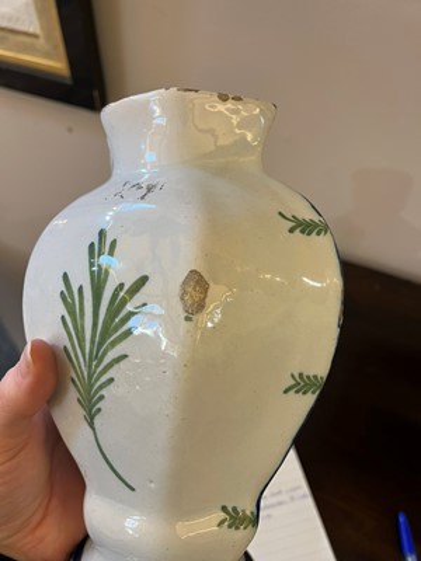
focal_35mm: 26
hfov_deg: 53.1
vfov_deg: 67.3
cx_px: 210
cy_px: 280
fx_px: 422
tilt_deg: -48.1
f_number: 1.6
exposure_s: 1/50
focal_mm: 5.1
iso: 100
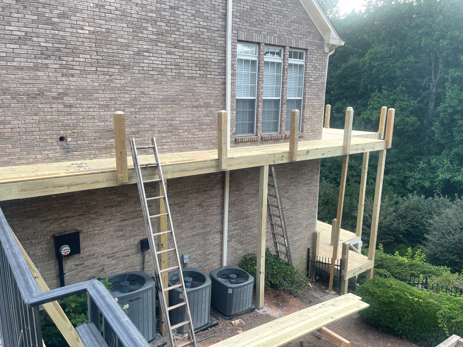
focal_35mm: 27
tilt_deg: -11.4
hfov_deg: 65.3
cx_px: 230
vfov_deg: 51.4
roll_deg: -1.3
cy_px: 168
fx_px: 361
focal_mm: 5.1
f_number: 1.6
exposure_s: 1/136
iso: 32
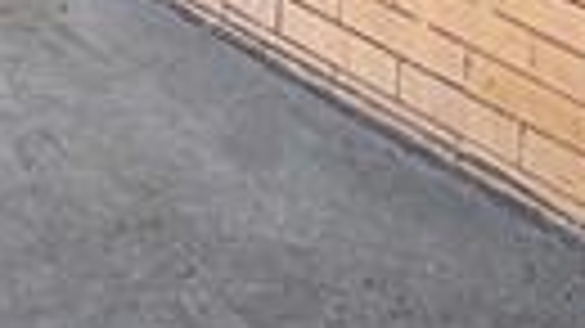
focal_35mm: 120
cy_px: -620
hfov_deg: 17.2
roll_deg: -0.3
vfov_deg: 8.6
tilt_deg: -10.7
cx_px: -76
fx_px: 1861
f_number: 2.2
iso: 50
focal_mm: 2.22
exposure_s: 1/121
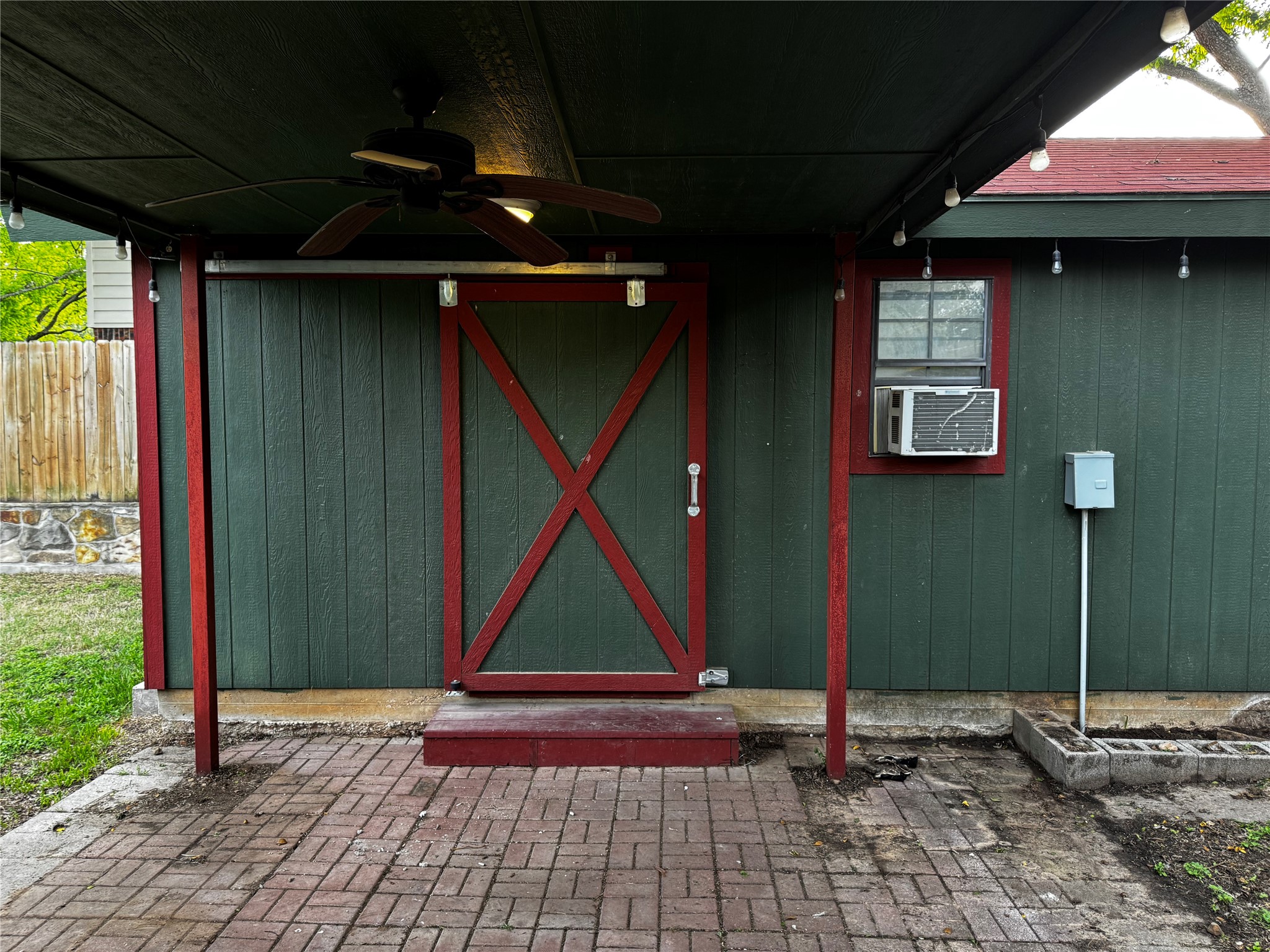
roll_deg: -0.5
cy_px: 476
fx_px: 881
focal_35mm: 24
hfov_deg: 71.6
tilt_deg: -3.5
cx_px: 635
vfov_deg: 56.8
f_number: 1.78
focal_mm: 6.76
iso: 160
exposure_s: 1/121
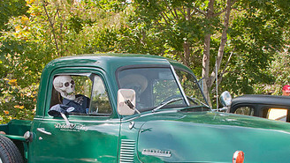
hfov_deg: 34.3
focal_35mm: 61
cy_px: 156
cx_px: 149
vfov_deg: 19.3
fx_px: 469
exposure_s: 1/400
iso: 800
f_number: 11
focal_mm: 22
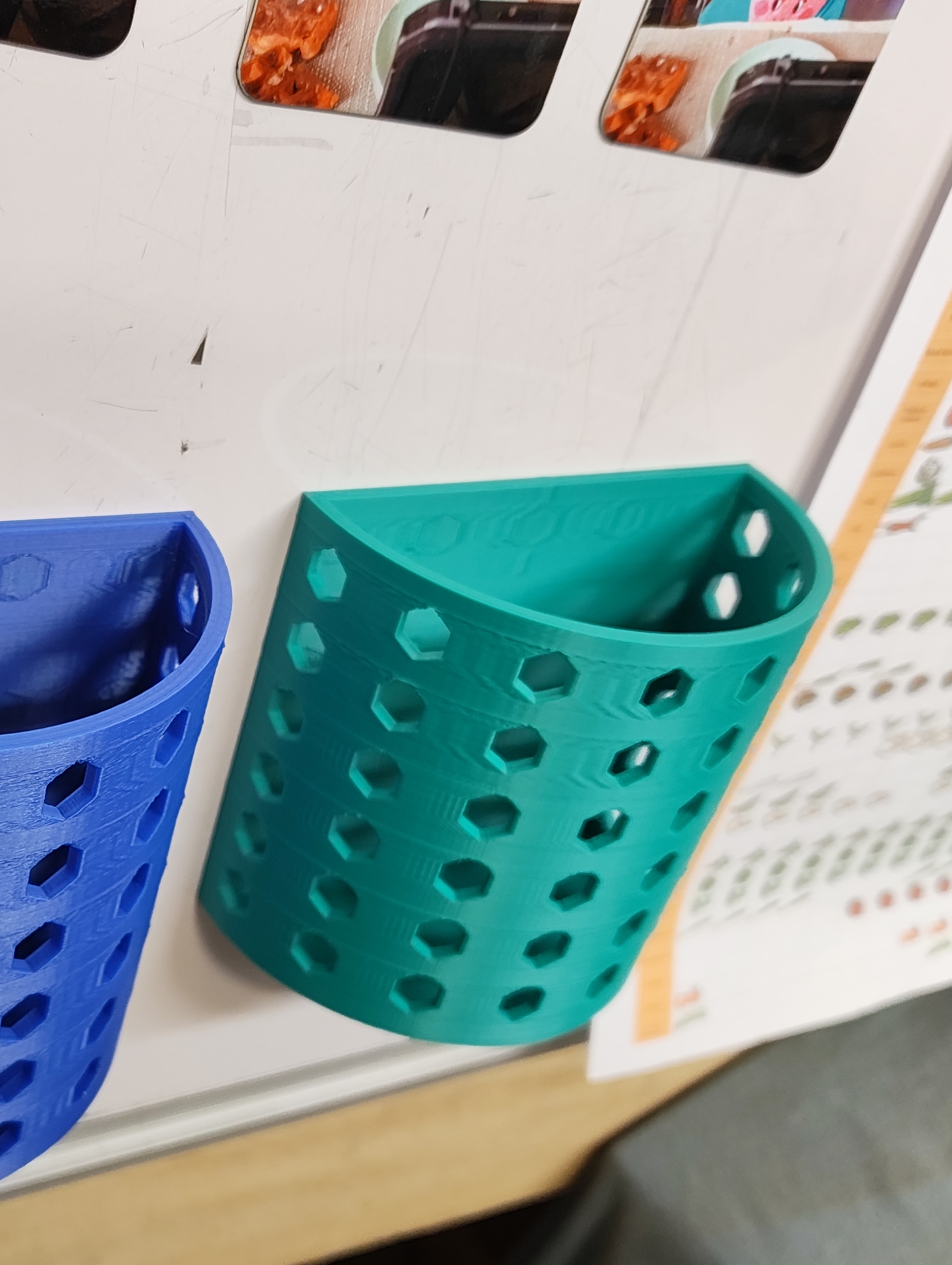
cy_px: 743
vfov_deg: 45.5
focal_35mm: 41
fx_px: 1500
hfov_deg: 34.1
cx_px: 180
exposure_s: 1/50
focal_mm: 5.56
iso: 275
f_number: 1.88
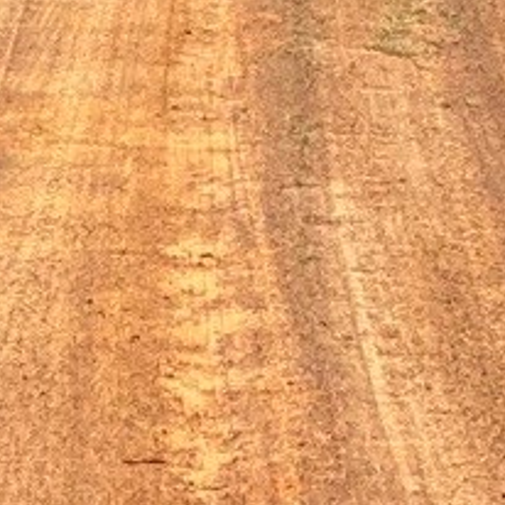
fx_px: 7559
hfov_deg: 3.8
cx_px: 240
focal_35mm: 458
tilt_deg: -4.3
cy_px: -348
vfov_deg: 3.8
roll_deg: -1.3
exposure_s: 1/1089
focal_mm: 6
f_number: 2
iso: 20
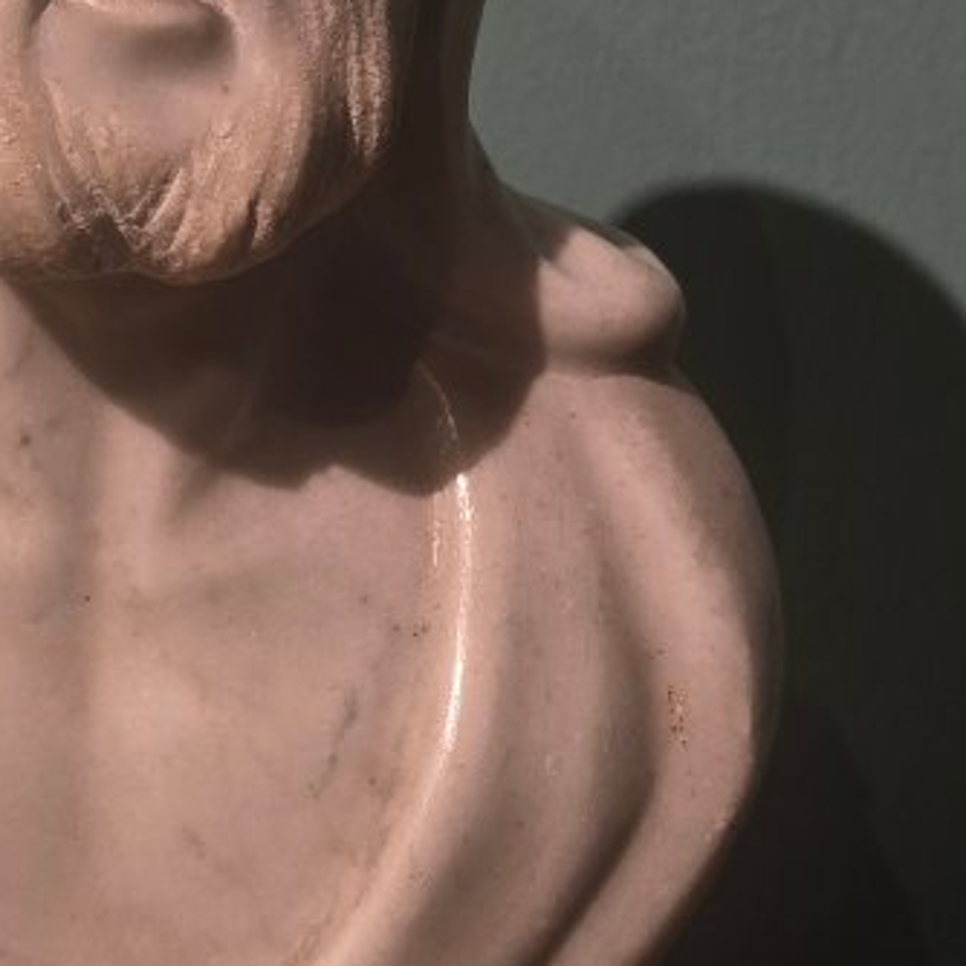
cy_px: 405
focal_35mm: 73
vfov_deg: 23.6
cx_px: 211
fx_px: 2305
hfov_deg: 23.4
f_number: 1.8
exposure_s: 1/100
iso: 80
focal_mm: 5.4
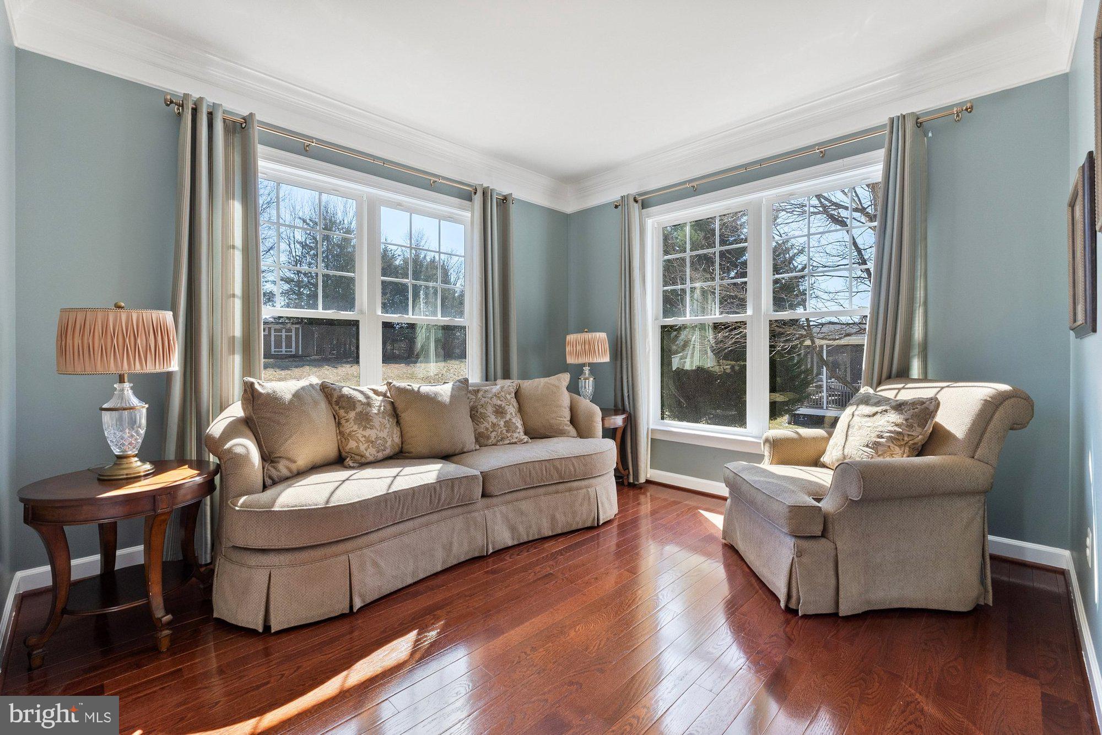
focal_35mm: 15
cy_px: 368
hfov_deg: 100.4
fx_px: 459
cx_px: 551
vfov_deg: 77.3
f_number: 8
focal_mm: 10
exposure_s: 1/20
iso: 800
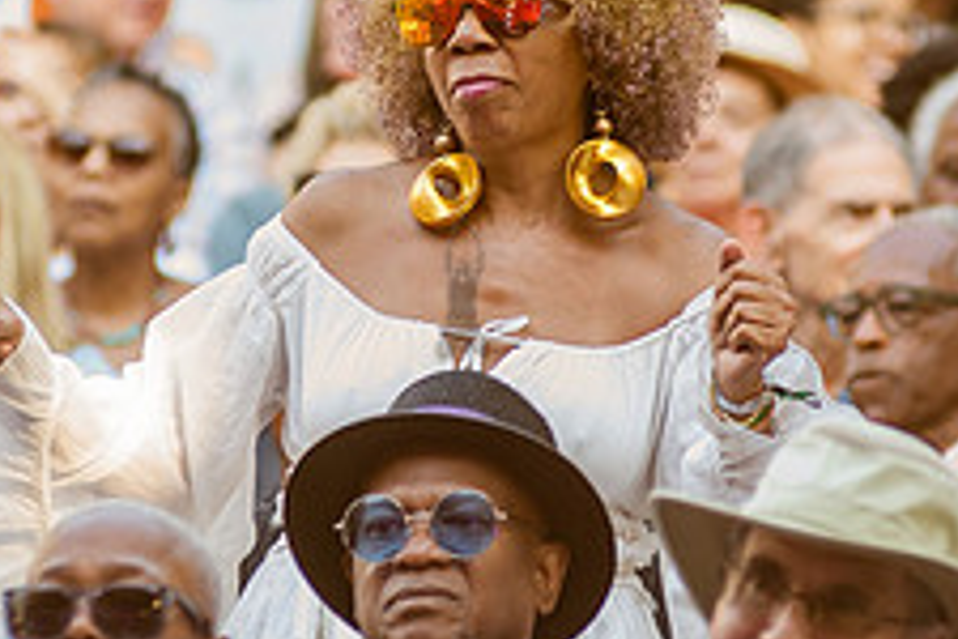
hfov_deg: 3.3
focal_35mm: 620
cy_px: 156
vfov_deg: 2.2
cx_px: 460
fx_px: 16498
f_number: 3.5
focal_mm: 200
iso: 800
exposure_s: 1/250
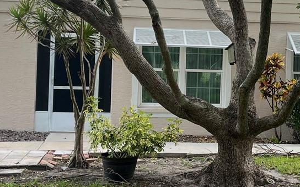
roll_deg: -1.9
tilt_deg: +2.4
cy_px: 48
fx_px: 662
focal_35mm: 81
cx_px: 237
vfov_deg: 16.0
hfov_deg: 25.1
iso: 40
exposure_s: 1/266
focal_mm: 5.1
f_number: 1.6
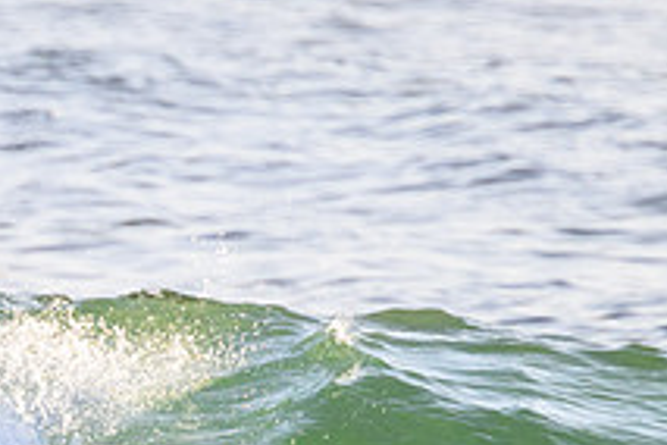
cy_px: 534
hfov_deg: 0.9
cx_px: -128
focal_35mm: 2179
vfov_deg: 0.6
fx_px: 40369
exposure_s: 1/2000
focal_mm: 800
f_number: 11
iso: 2000
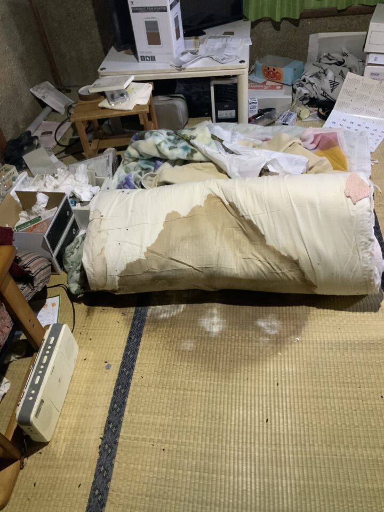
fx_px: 429
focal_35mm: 29
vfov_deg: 61.7
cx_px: 192
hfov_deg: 48.2
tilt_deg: -46.7
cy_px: 256
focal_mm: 3
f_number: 1.8
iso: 250
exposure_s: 1/49
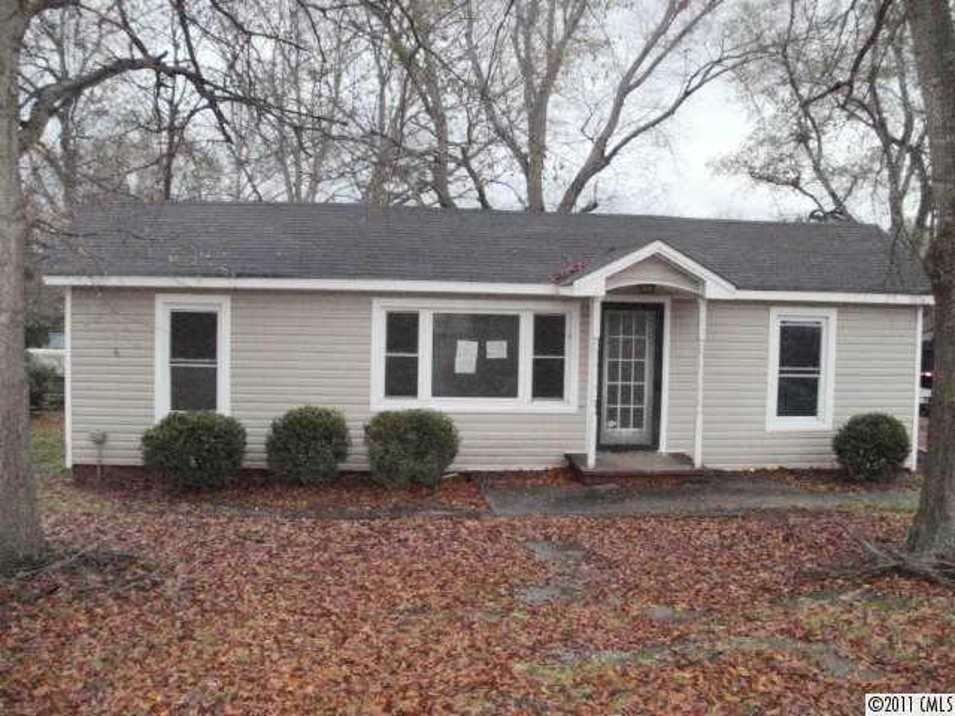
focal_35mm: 36
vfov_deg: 39.7
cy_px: 358
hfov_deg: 51.4
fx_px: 993
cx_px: 478
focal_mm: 6.3
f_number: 3.5
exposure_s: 1/30
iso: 800
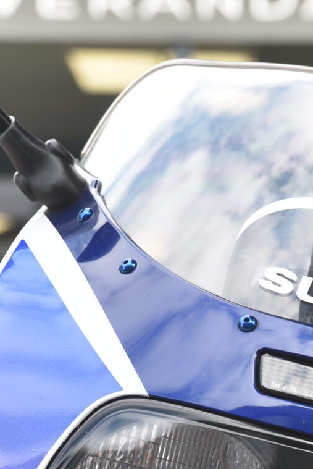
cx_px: 361
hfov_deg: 5.8
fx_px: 3073
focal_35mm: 236
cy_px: 754
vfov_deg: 8.5
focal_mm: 70
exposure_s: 1/80
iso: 100
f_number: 4.5
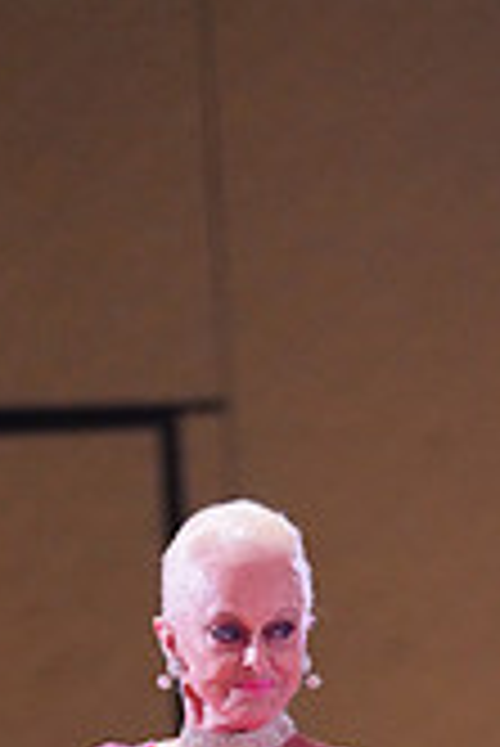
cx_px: 583
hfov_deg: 2.4
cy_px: 1228
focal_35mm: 575
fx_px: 11953
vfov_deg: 3.6
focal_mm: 165
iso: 5000
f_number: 2.8
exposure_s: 1/400
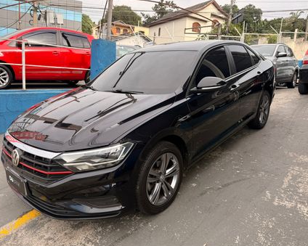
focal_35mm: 26
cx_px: 142
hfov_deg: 65.9
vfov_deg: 54.9
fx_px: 237
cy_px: 127
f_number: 1.78
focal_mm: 6.76
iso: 80
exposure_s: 1/898
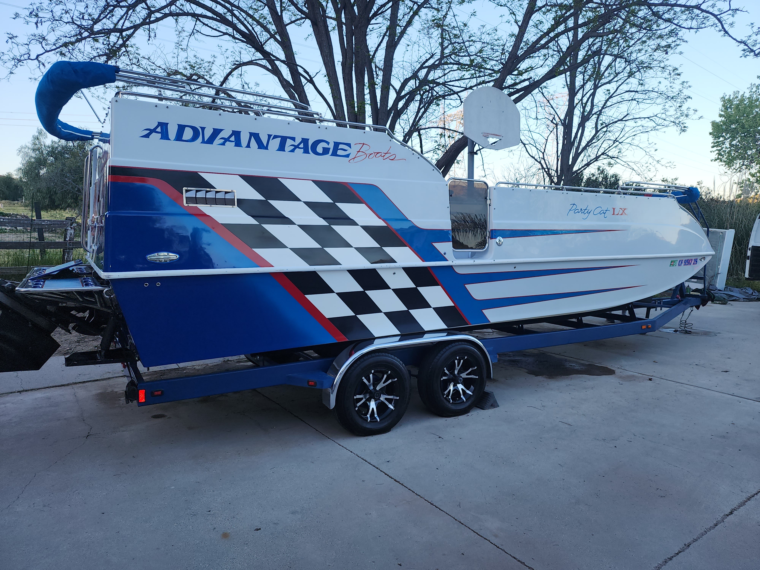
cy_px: 285
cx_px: 380
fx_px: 505
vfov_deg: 58.9
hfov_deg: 73.9
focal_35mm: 23
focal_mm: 6.4
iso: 16
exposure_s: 1/120
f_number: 1.8
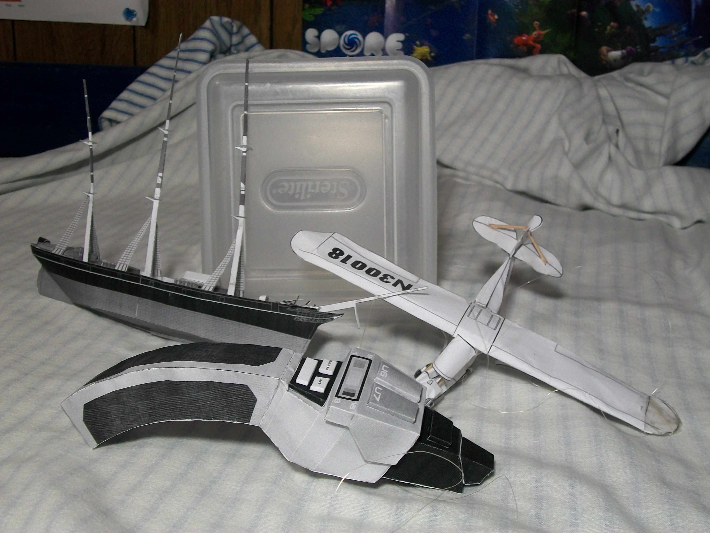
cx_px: 355
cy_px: 266
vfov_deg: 36.0
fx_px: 820
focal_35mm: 40
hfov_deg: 46.8
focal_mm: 7.1
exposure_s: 1/40
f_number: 3.2
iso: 150
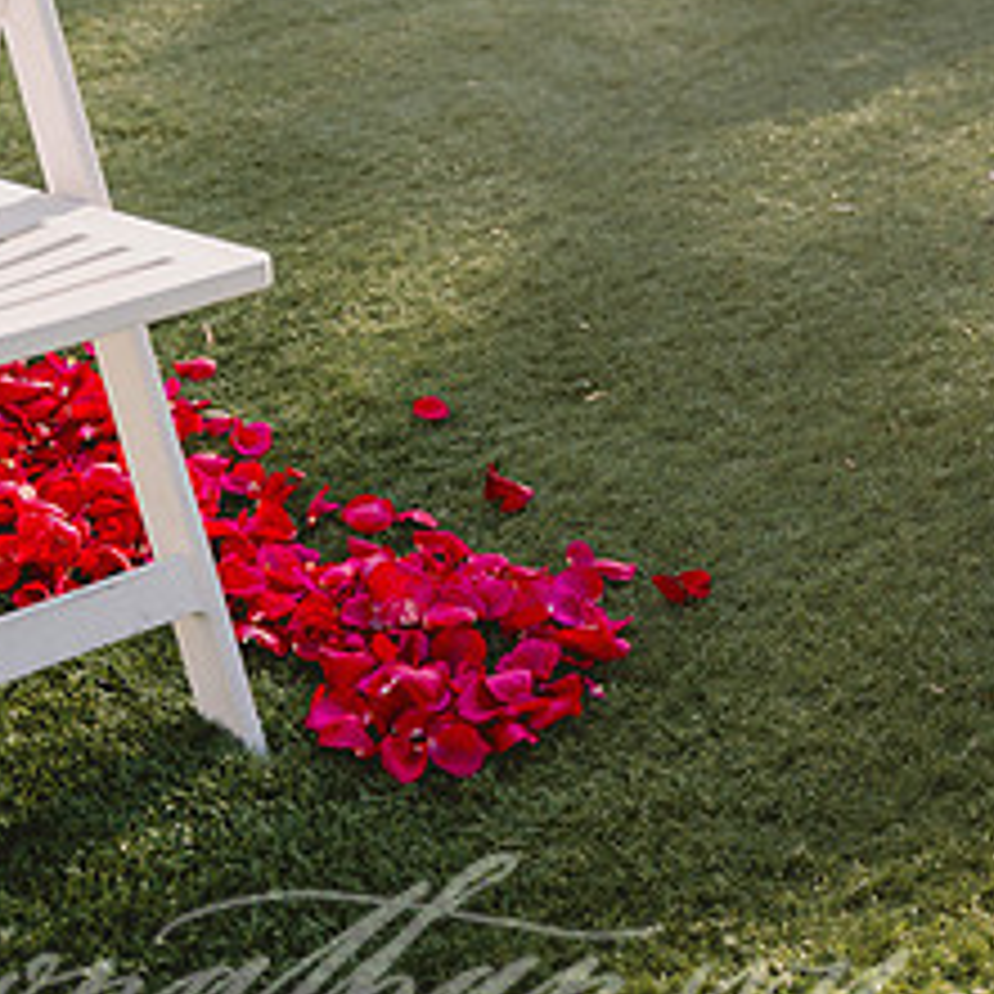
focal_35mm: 95
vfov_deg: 18.1
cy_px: 157
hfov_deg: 18.3
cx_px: 385
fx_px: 3086
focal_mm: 55
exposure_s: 1/400
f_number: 3.5
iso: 100
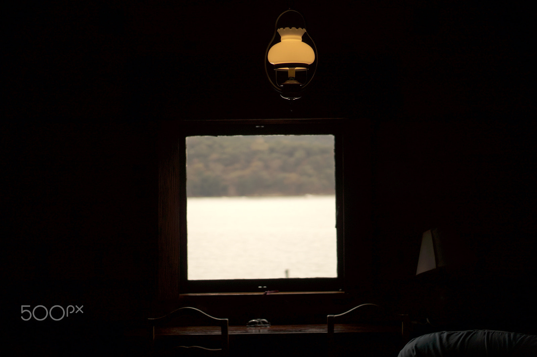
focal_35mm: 75
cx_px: 268
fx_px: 1118
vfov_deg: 18.2
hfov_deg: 27.0
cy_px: 178
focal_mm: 50
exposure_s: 1/3200
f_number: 1.8
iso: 100
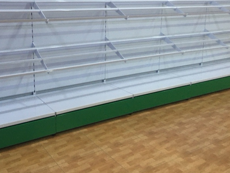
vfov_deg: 34.0
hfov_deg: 44.6
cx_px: 95
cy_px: 53
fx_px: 279
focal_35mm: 42
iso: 125
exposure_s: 1/33
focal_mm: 4.15
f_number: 2.2
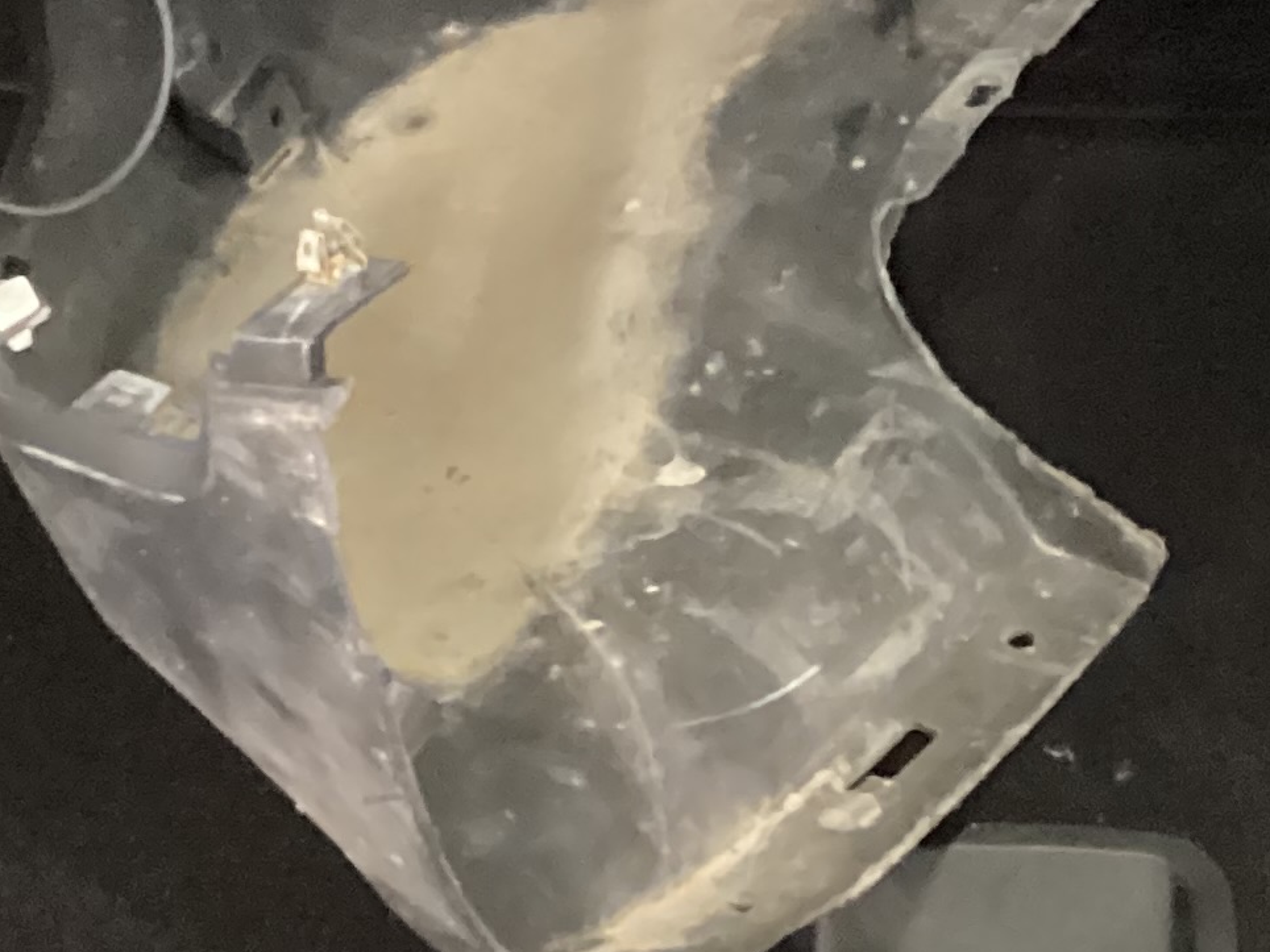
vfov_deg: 13.4
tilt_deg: -29.1
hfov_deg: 18.5
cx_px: 1021
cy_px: -441
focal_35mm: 105
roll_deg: +1.6
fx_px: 3852
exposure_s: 1/17
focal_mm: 3.3
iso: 800
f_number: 2.4
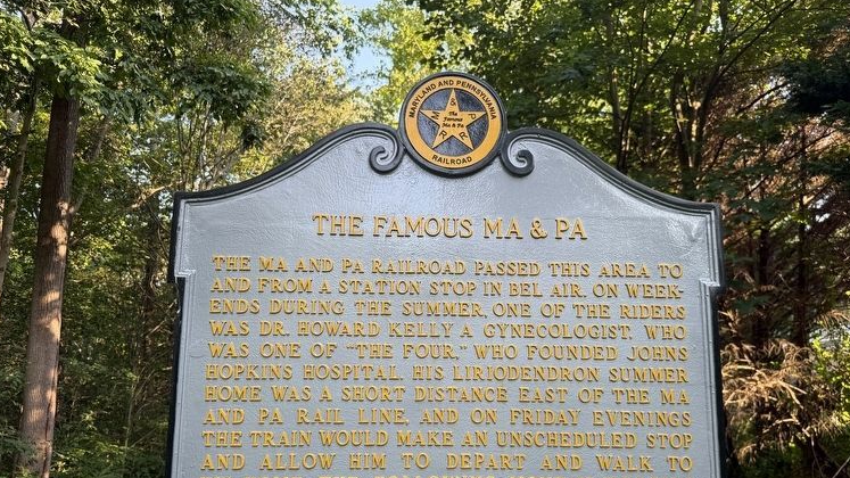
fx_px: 631
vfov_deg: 40.7
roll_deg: -0.3
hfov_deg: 67.9
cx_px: 446
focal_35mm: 28
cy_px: 335
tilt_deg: +10.5
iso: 50
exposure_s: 1/136
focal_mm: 6.76
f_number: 1.78
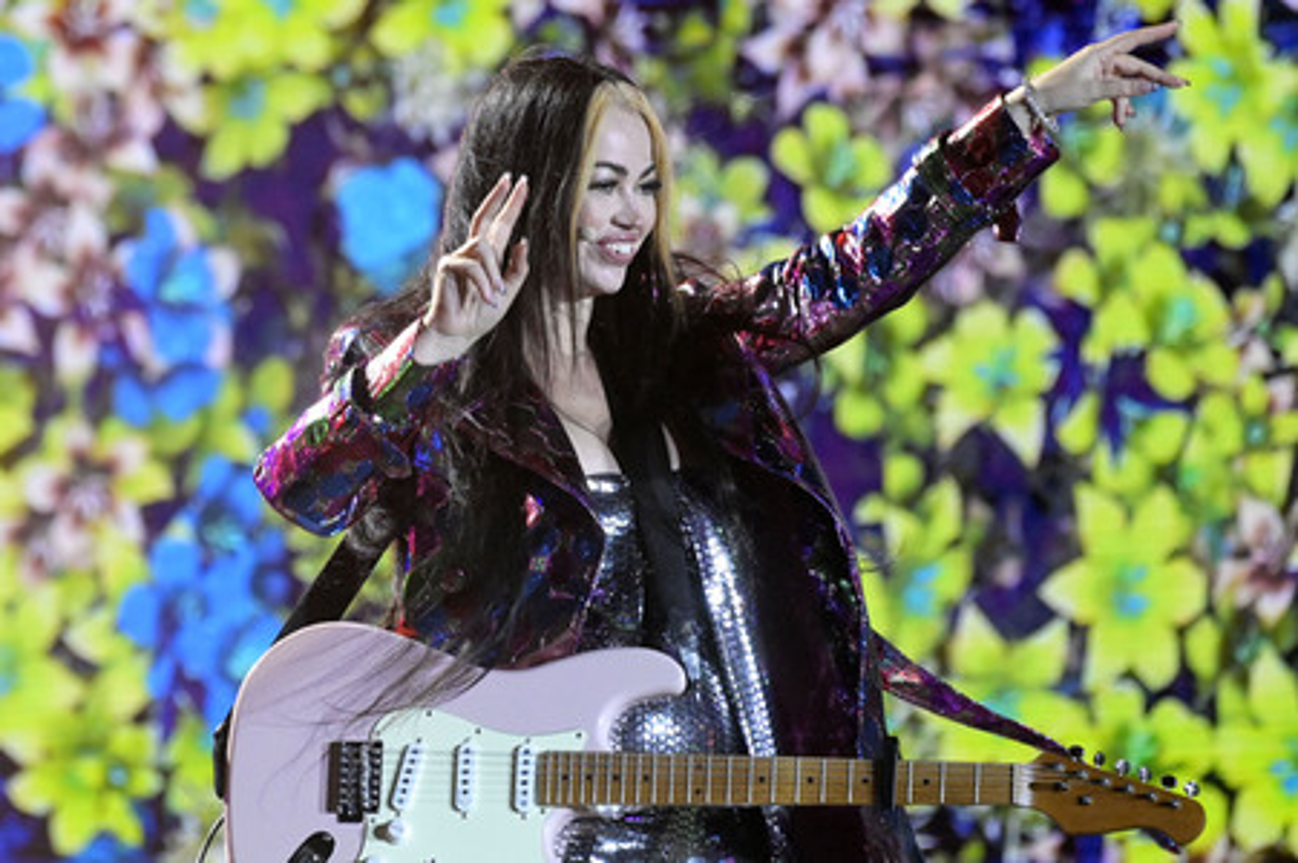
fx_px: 14411
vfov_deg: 3.4
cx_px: 649
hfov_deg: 5.2
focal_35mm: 400
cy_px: 432
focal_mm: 400
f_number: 6.3
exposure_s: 1/640
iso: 12800
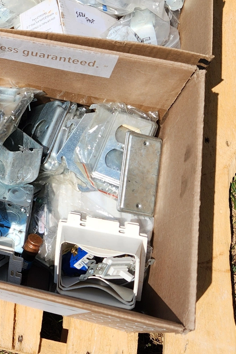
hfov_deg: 20.3
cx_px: -87
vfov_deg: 32.8
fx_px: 589
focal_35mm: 60
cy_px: 95
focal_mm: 5.4
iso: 20
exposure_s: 1/2500
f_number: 1.8
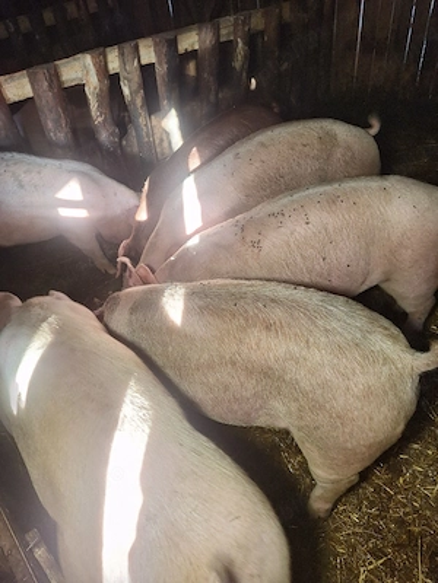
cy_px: 292
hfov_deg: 58.9
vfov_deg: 73.9
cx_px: 219
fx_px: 388
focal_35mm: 23
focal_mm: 5.54
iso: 80
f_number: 1.8
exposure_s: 1/50
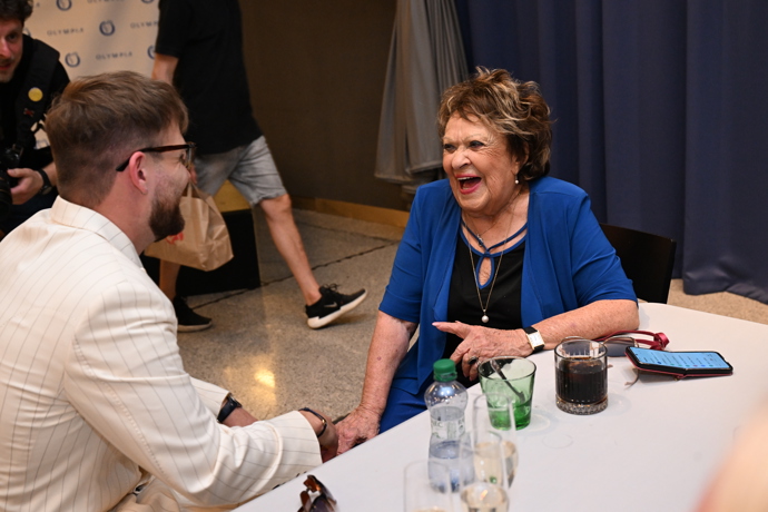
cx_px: 384
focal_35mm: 43
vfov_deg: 31.2
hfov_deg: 45.4
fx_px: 917
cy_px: 256
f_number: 5
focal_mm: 43
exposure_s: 1/125
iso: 4000
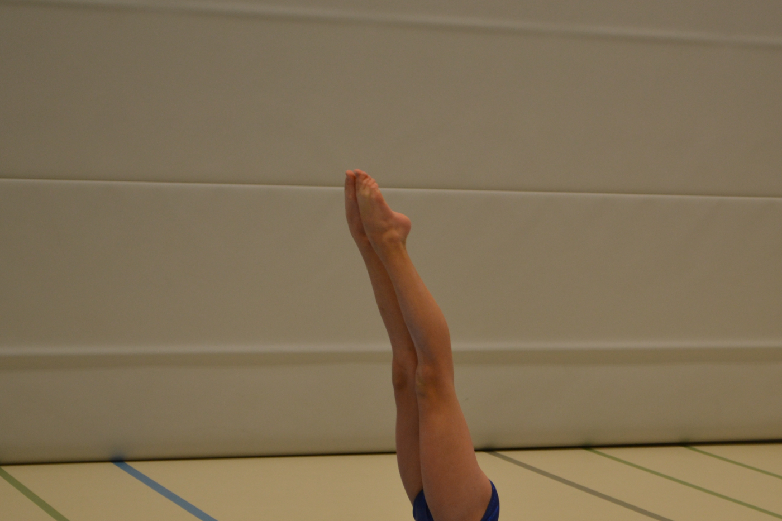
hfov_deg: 20.6
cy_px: 347
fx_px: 2144
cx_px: 480
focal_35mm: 99
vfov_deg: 13.8
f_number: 5.3
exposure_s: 1/60
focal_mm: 45
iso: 400
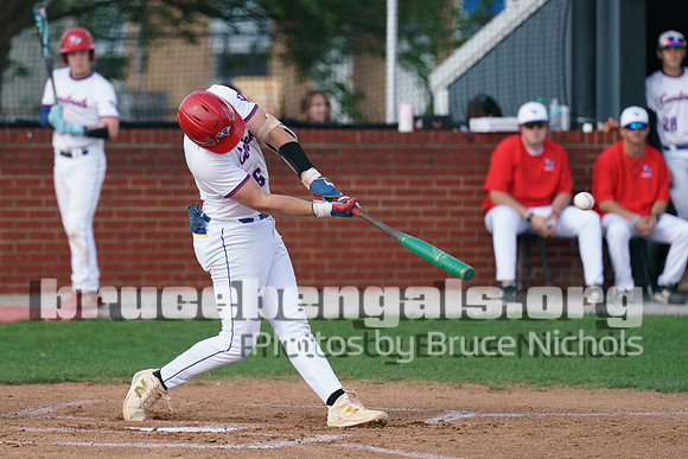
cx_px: 231
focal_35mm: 322
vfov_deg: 4.3
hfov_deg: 6.4
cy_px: 181
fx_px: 6146
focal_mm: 200
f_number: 2.8
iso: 500
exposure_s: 1/3200
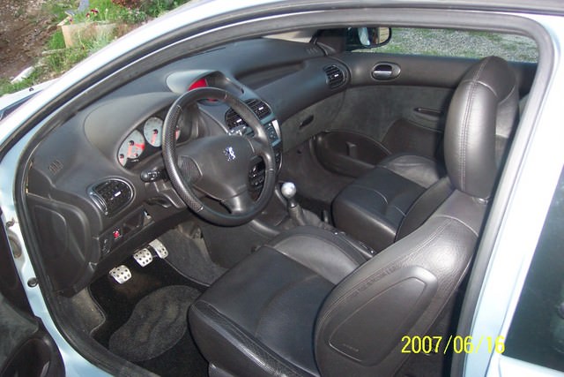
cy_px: 188
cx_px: 282
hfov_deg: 50.7
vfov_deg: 35.1
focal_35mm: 38
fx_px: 595
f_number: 2.8
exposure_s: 1/30
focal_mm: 8
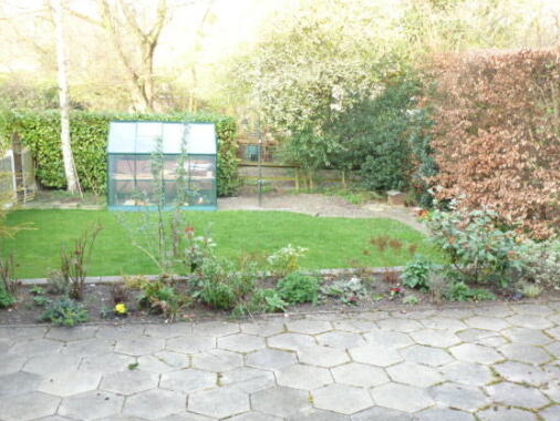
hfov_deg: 48.9
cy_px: 215
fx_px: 615
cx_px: 268
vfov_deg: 37.7
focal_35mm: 38
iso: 250
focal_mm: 5.9
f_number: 3.6
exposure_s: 1/60
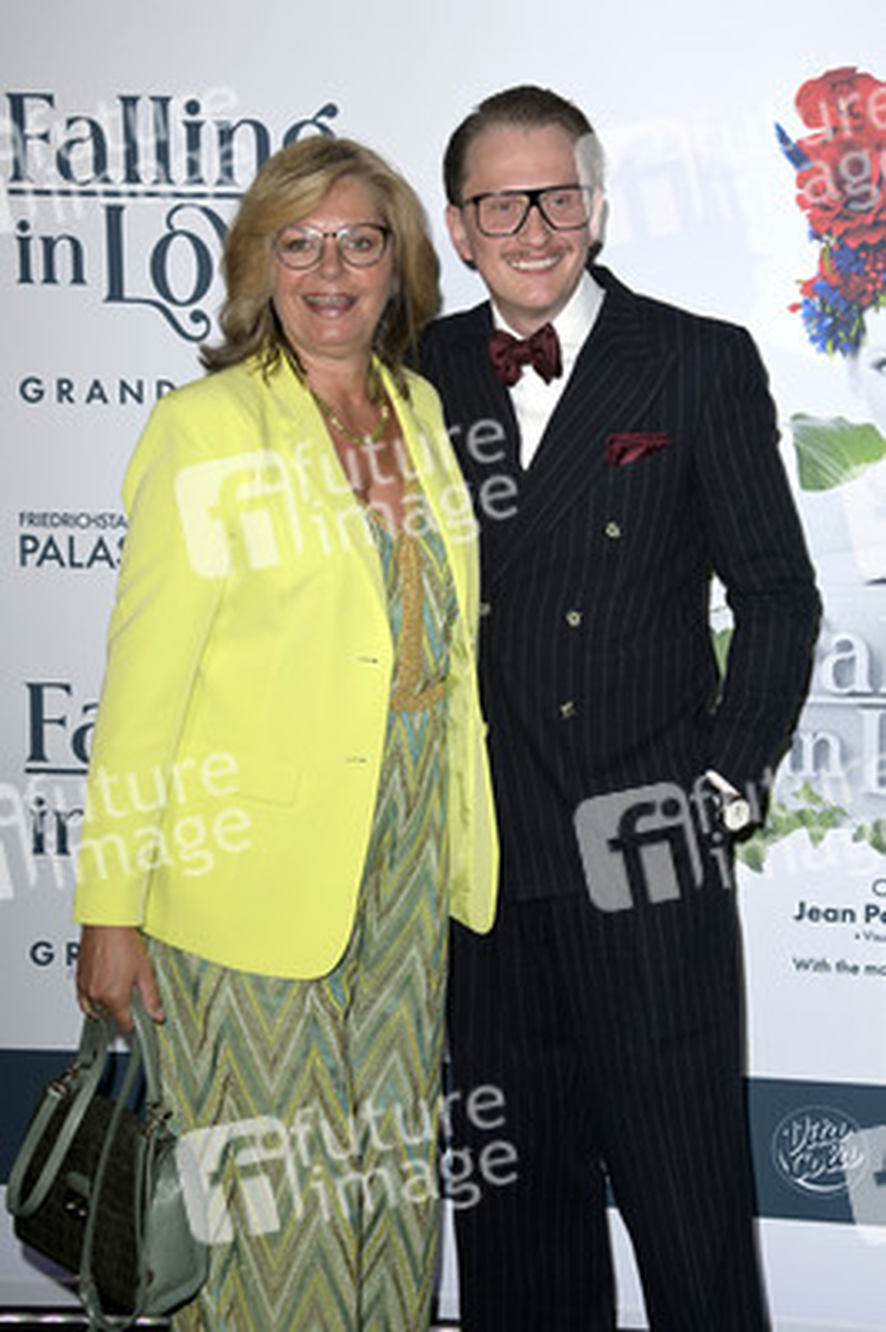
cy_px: 666
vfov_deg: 31.0
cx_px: 443
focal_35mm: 65
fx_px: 2404
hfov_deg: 20.9
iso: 640
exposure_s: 1/250
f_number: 6.3
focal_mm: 65
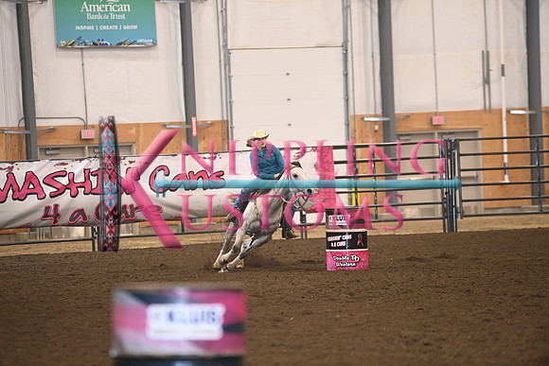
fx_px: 3051
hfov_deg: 10.3
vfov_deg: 6.9
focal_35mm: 200
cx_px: 274
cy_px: 183
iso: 1600
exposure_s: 1/250
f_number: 3.2
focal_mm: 200
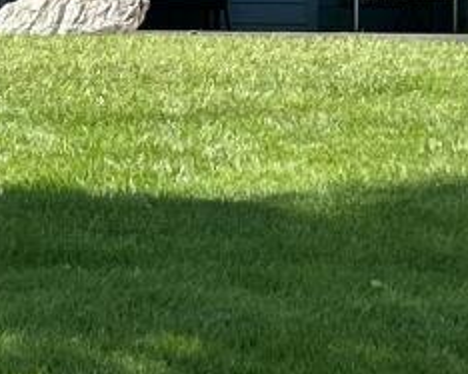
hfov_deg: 8.9
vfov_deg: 7.1
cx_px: 100
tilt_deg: +4.6
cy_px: -38
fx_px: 3004
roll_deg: -1.3
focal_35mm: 217
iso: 50
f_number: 1.5
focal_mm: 5.7
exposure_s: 1/2841
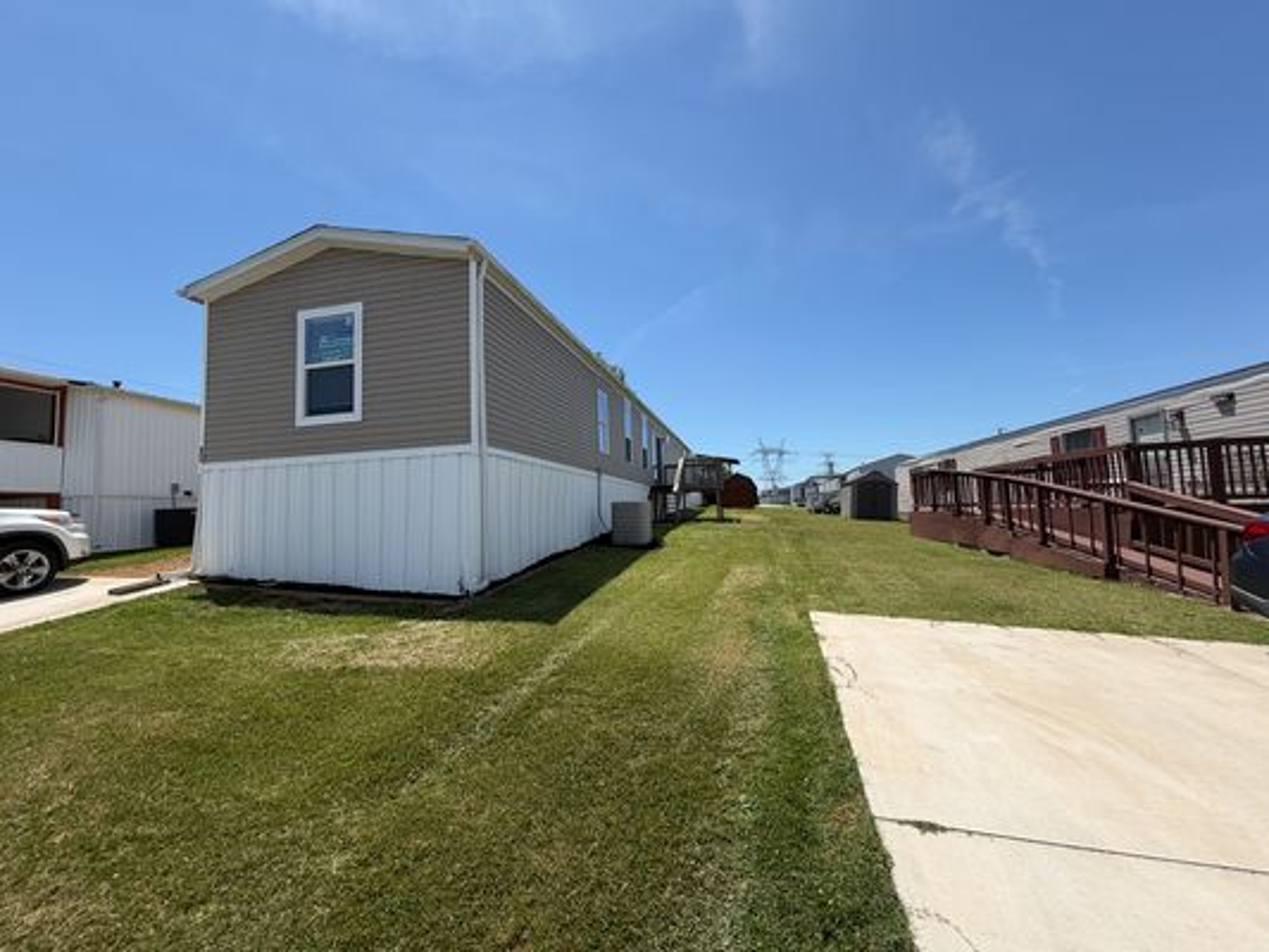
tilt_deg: +2.7
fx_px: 513
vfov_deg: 85.7
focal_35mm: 14
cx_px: 634
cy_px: 476
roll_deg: +1.4
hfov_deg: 102.1
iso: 20
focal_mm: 2.22
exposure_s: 1/985
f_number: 2.2
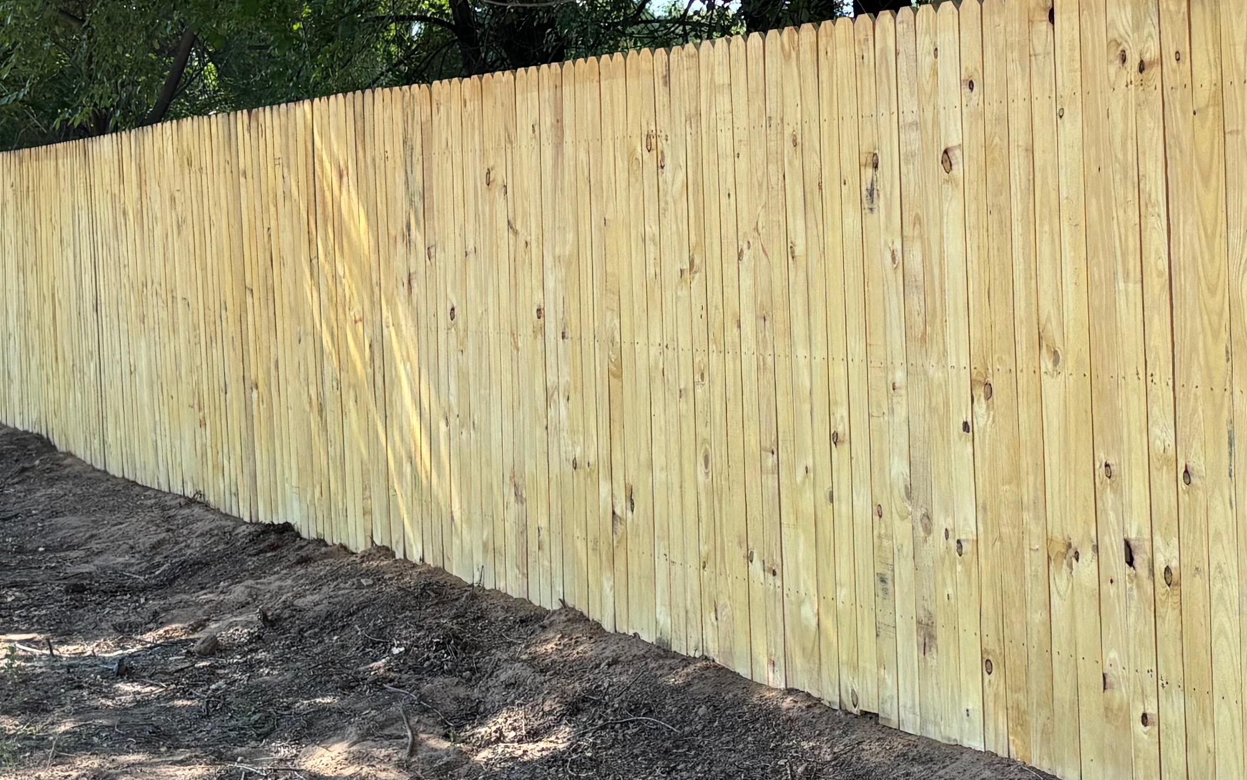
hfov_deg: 27.4
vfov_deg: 17.5
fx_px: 2515
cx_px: 944
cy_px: 213
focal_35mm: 74
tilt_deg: +1.4
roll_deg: +2.6
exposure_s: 1/903
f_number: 1.6
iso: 50
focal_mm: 5.96
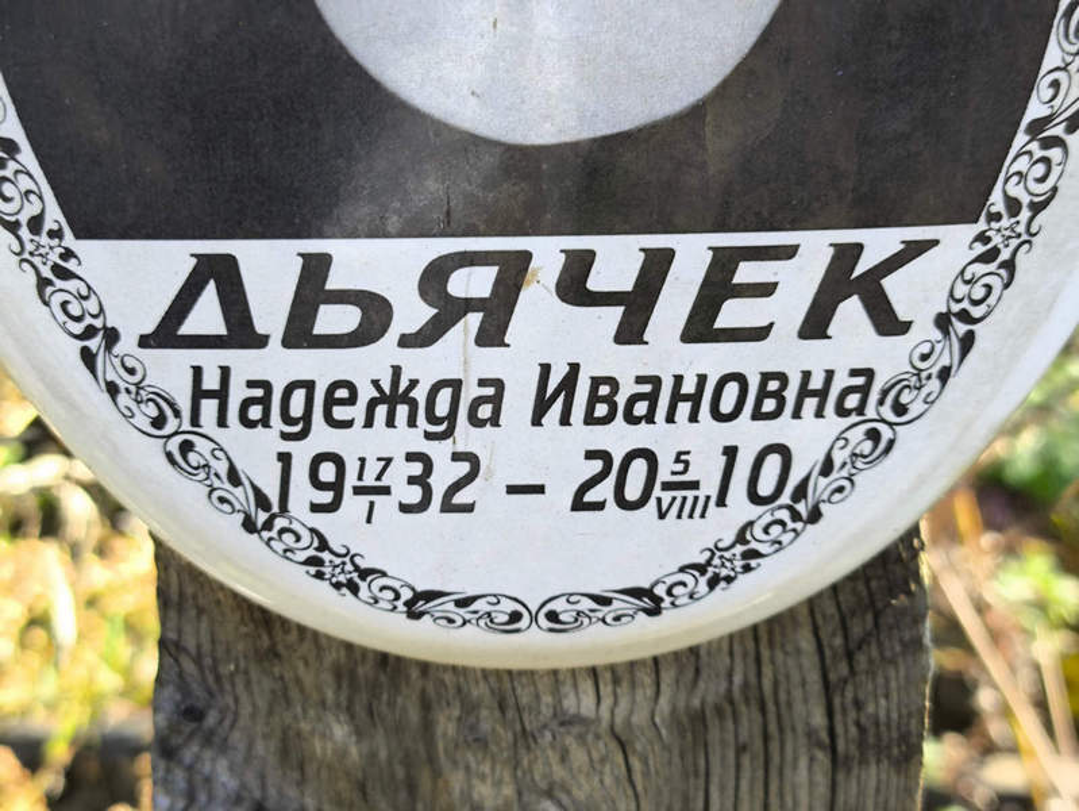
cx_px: 540
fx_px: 1559
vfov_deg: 29.1
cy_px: 406
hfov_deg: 38.2
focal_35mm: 50
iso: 50
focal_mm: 4.71
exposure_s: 1/145
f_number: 1.7
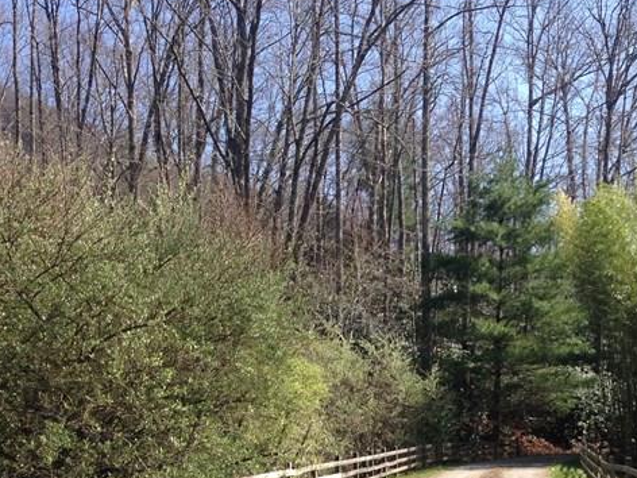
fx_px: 1399
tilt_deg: -2.7
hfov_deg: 25.1
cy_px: 455
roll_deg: -1.4
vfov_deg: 19.0
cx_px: 534
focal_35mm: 76
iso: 50
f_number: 2.4
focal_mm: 4.28
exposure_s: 1/812
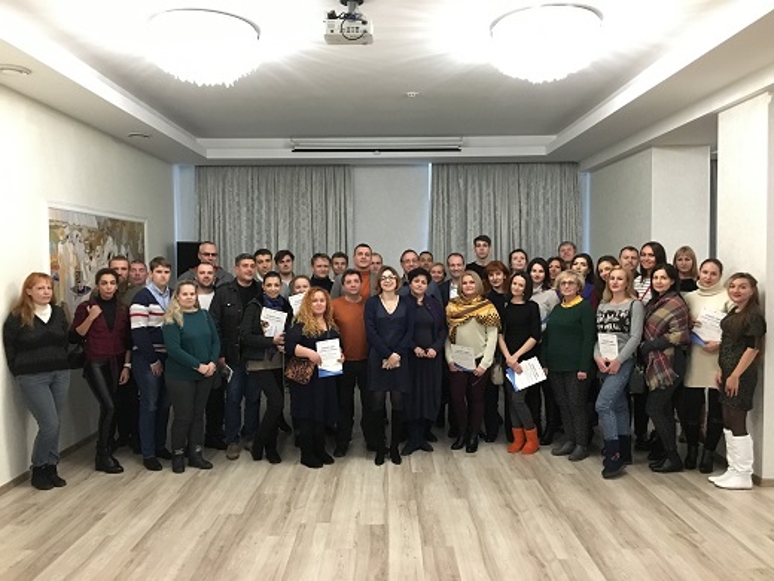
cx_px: 387
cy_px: 290
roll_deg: +0.3
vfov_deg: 48.2
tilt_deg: -2.0
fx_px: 648
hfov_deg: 61.7
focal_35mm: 29
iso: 320
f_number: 2.2
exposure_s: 1/17
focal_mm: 4.15
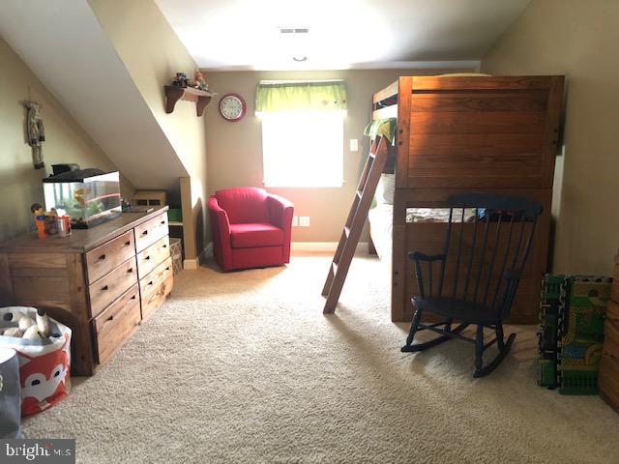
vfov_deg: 49.7
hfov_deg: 63.4
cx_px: 310
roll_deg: +0.6
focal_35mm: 28
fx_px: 501
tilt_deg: -12.4
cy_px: 232
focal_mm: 3.99
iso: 100
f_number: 1.8
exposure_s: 1/5
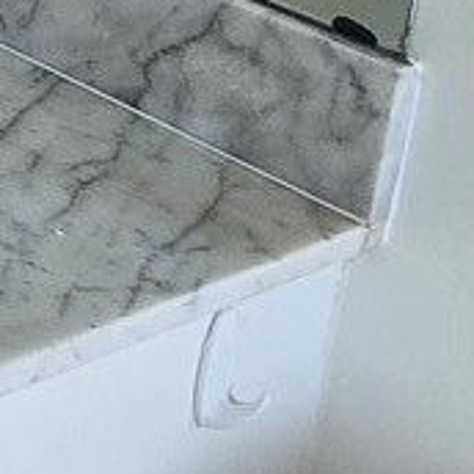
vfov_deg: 14.4
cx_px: -926
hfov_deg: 11.0
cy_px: -372
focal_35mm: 107
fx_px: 1658
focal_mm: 2.2
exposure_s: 1/100
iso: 80
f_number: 2.2
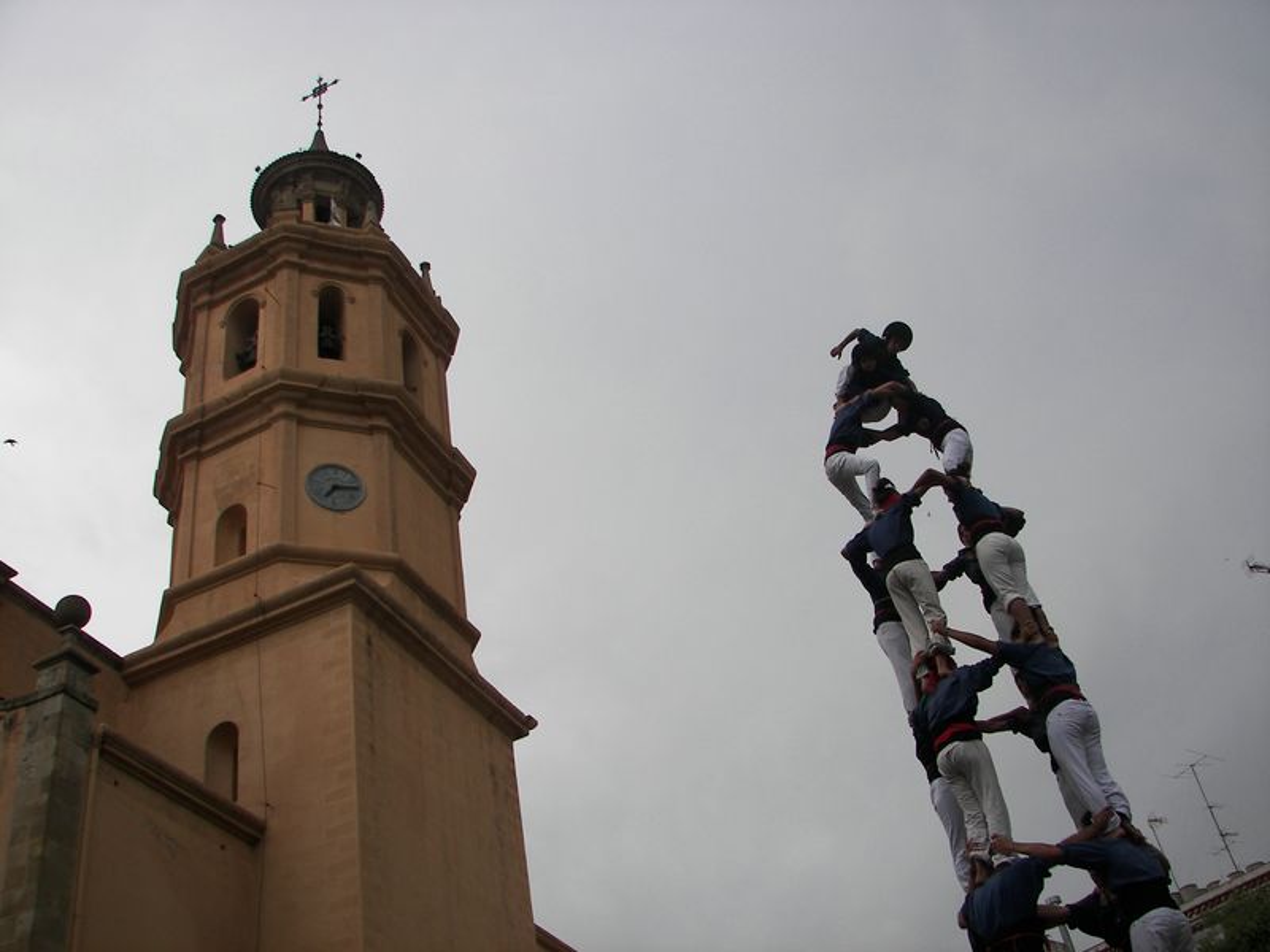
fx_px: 1321
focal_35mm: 36
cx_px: 635
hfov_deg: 51.4
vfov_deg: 39.7
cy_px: 476
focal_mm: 6
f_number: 2.8
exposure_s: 1/320
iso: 50
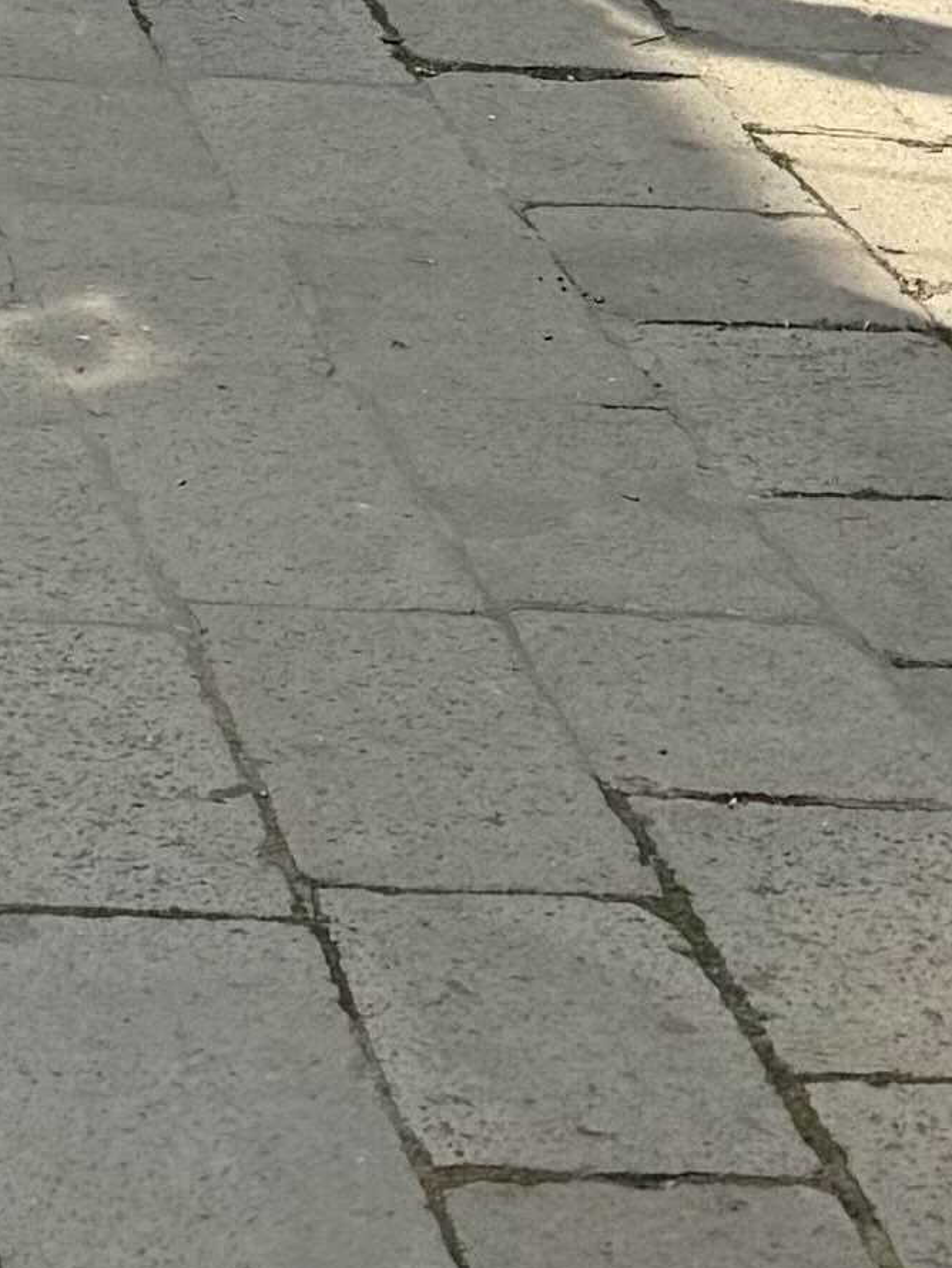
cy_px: -2097
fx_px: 5644
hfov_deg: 9.3
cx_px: -623
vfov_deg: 10.4
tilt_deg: +7.2
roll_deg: +3.8
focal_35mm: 154
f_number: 1.78
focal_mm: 6.76
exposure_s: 1/3759
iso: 100
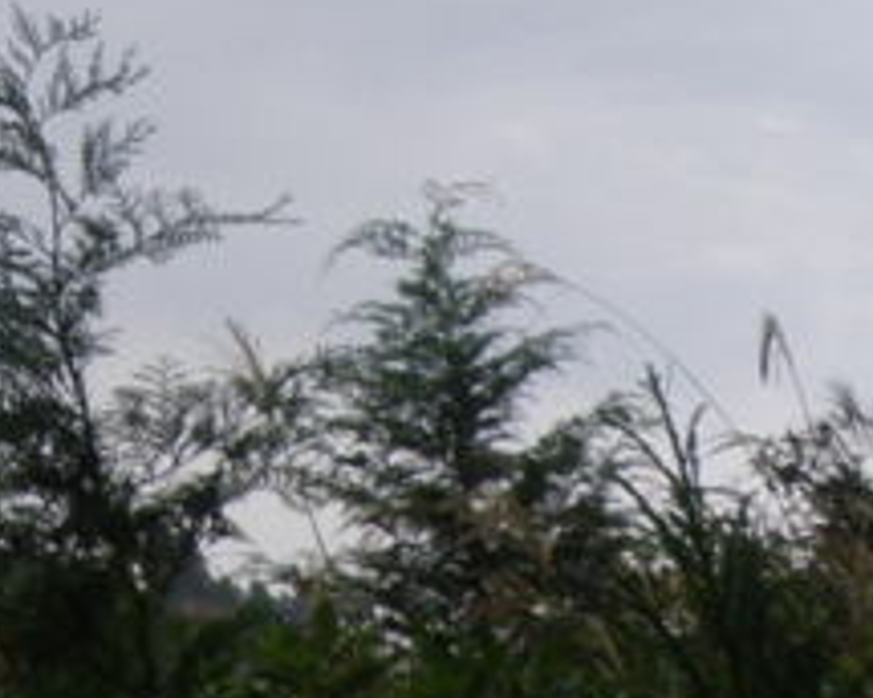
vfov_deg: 11.5
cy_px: -430
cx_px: -678
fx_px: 3281
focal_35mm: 127
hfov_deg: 13.6
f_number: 6.3
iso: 64
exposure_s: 1/320
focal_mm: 6.2
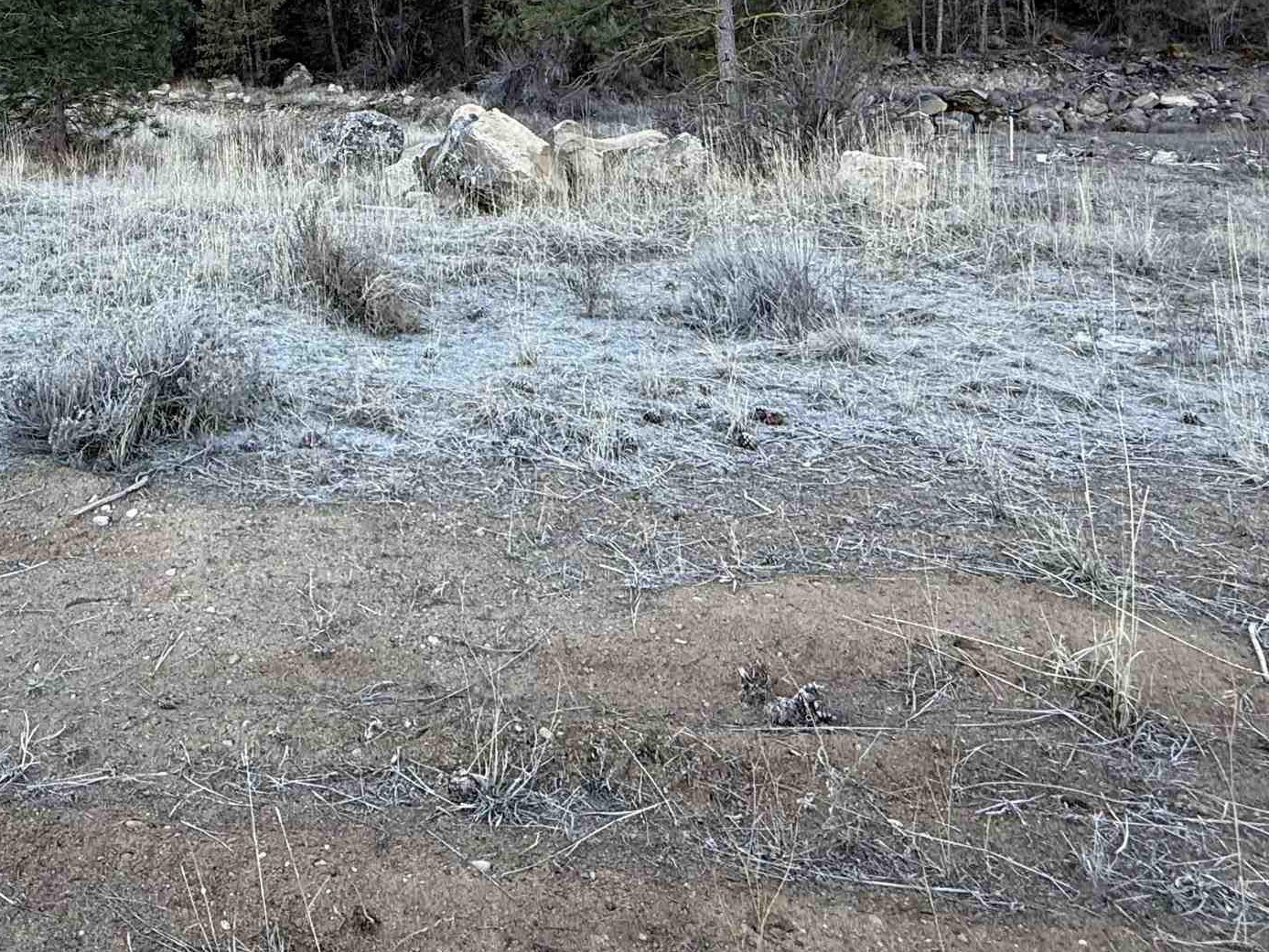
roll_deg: +1.2
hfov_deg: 55.3
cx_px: 303
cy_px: 91
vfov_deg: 41.7
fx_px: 1137
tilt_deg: +1.0
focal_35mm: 31
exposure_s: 1/102
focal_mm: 2.22
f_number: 2.2
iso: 40
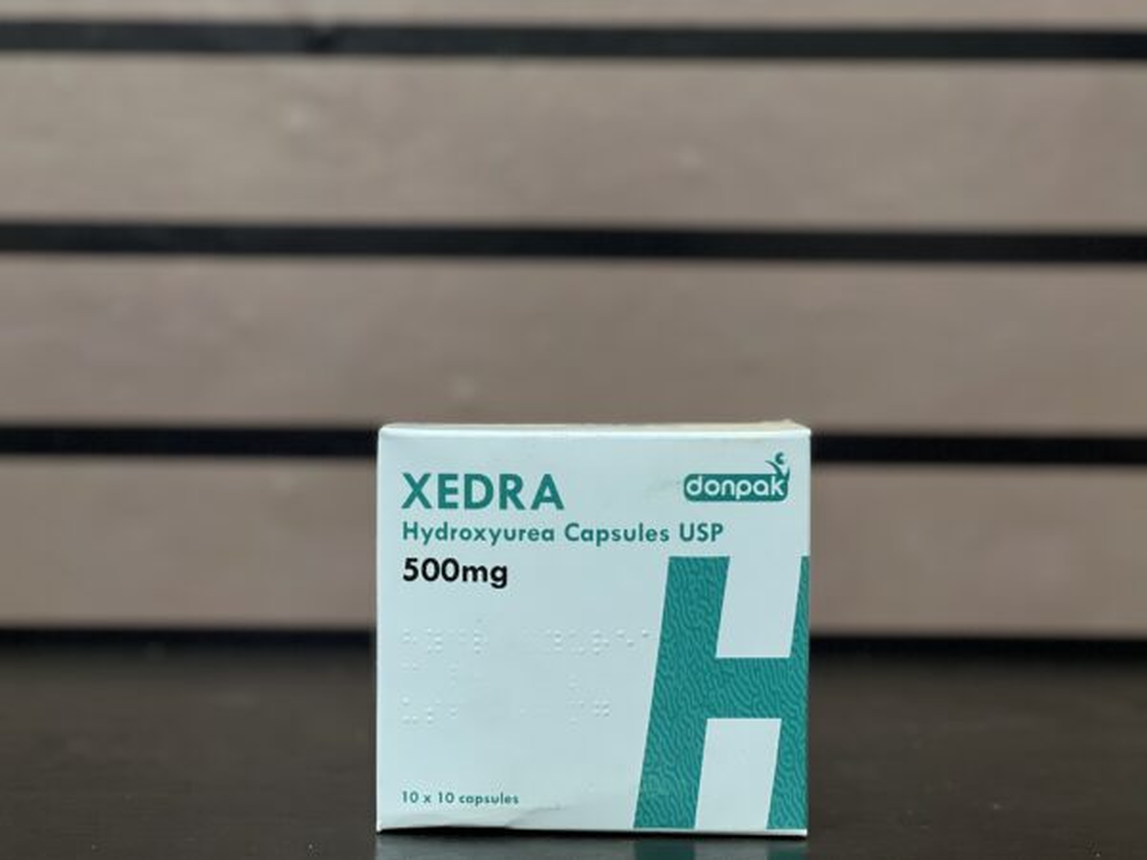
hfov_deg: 25.3
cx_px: 574
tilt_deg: -0.6
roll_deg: -0.3
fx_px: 2551
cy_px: 430
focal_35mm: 77
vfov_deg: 19.1
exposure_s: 1/33
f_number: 2.8
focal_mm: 9
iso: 200
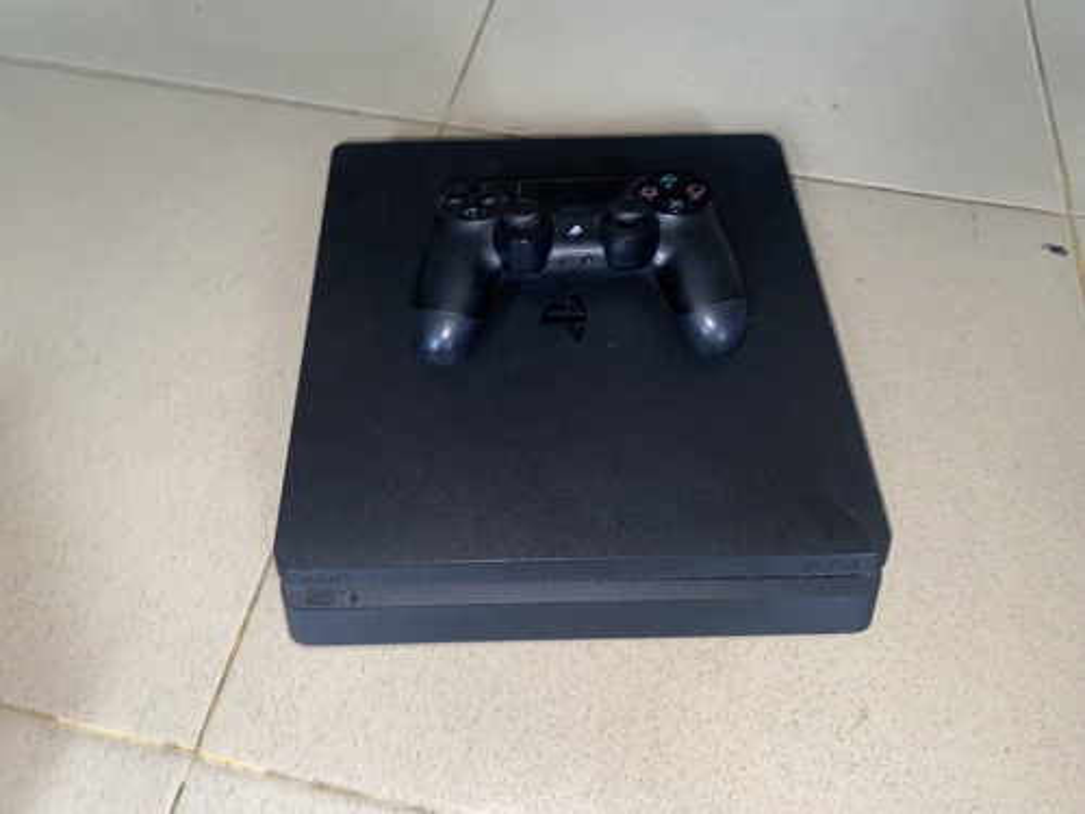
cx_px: 542
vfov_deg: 53.1
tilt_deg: -57.3
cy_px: 407
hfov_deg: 67.3
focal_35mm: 26
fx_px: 815
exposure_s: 1/4
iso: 64
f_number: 1.8
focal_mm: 4.25
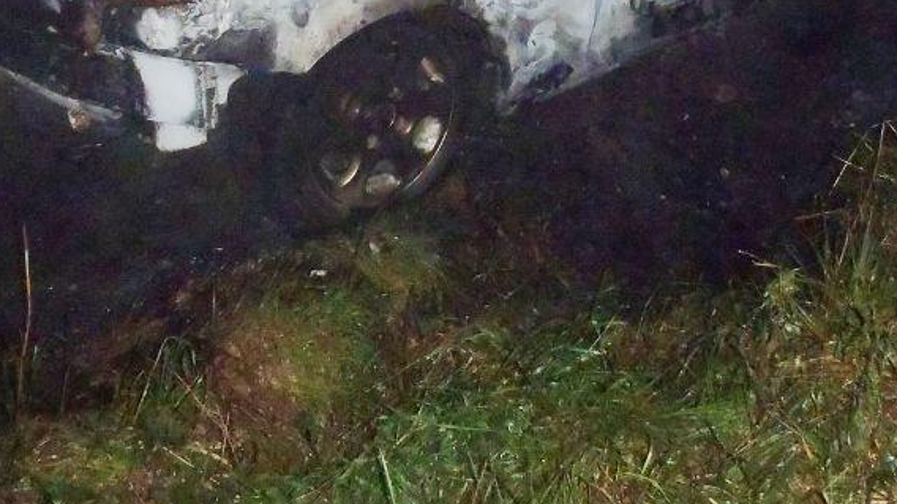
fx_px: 1308
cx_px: 638
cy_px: -81
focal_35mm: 55
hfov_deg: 37.2
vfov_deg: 20.6
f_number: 3.9
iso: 640
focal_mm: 5
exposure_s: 1/30
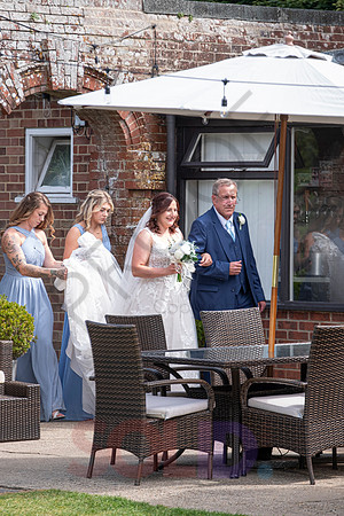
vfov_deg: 9.8
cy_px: 258
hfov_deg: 6.5
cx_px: 172
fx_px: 3010
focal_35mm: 210
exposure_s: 1/640
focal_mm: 140
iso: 200
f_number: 2.8
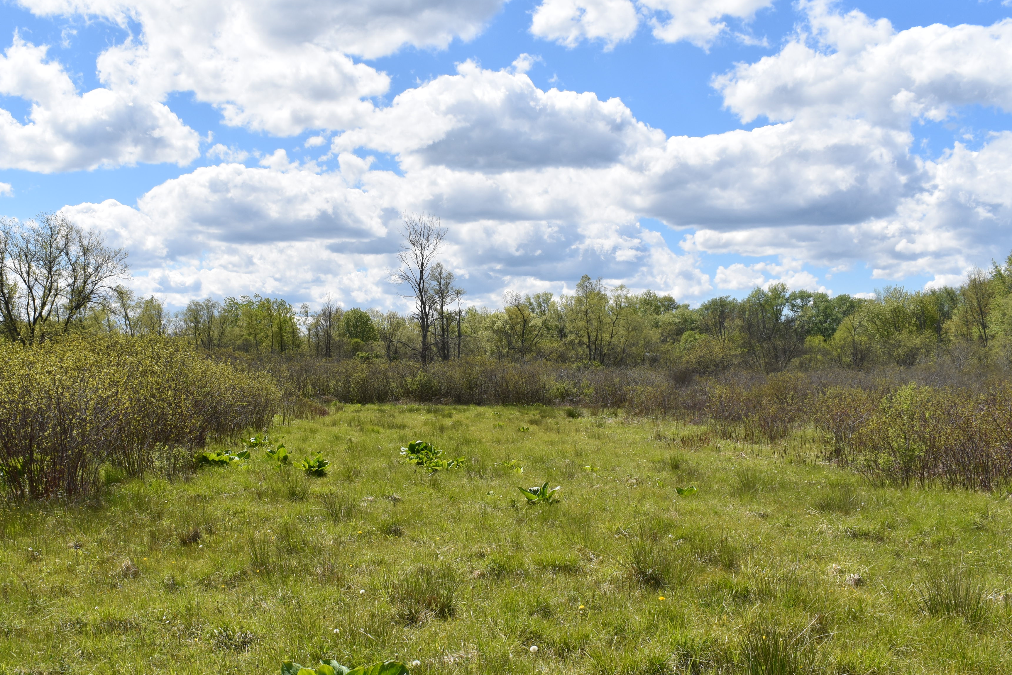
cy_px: 401
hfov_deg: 45.1
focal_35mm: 43
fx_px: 1209
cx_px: 397
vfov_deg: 31.1
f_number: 10
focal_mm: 22
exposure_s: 1/400
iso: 200
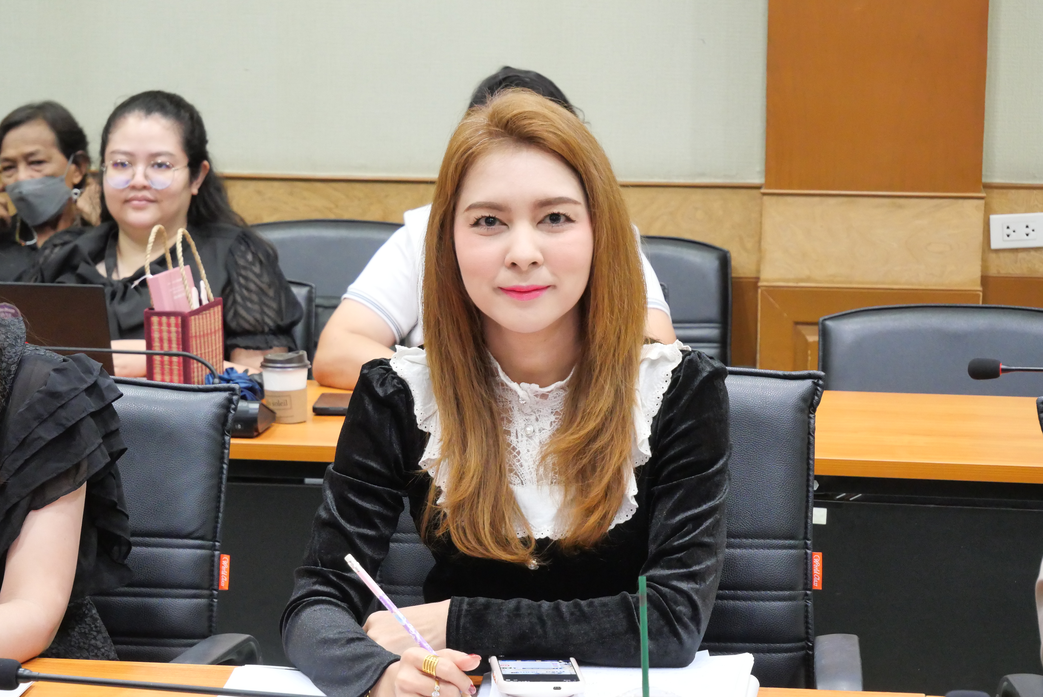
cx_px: 522
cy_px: 348
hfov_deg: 21.0
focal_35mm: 97
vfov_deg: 14.1
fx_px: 2812
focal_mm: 47
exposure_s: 1/40
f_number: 5.6
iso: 3200
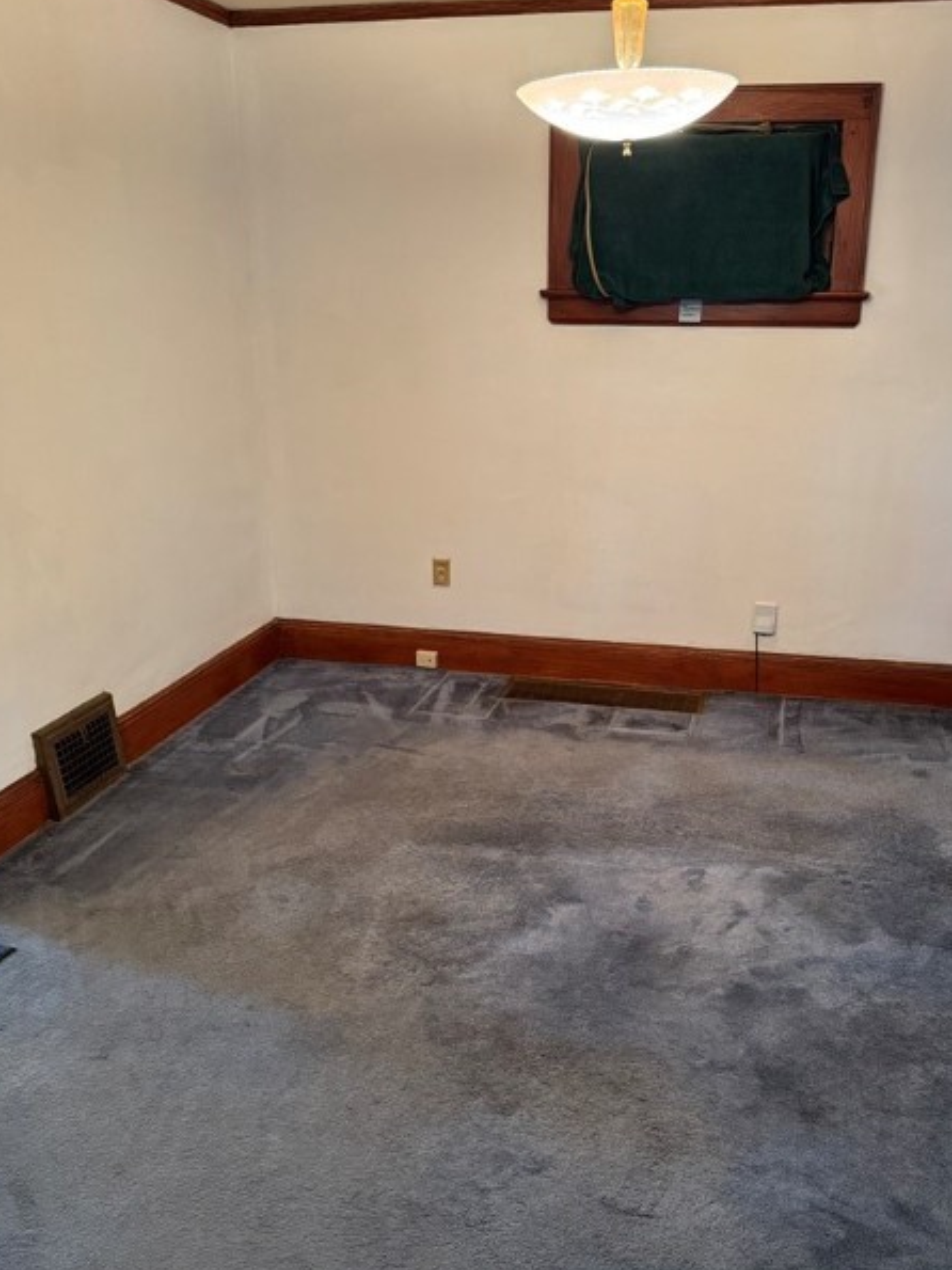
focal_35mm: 31
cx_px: 551
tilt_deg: -19.4
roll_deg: -0.3
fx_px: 1137
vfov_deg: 58.3
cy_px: 685
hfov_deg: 45.3
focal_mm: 6.76
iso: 400
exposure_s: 1/60
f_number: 1.78
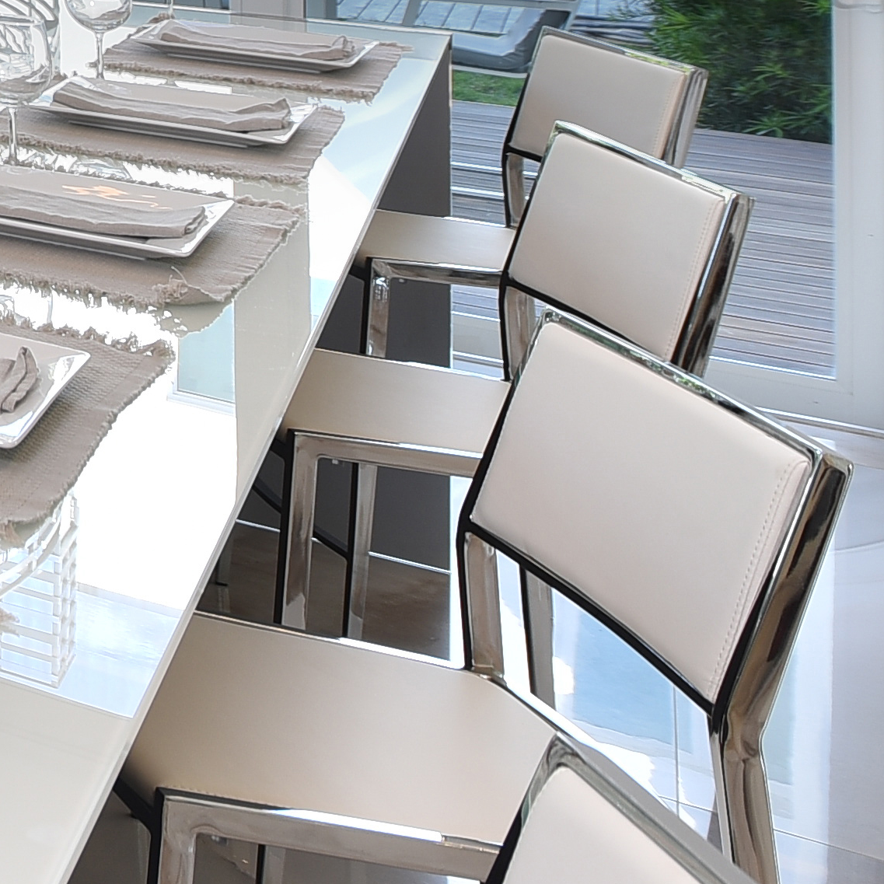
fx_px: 1820
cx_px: -1338
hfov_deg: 14.4
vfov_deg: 23.4
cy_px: -338
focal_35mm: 63
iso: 64
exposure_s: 1/20
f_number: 8
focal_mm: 14
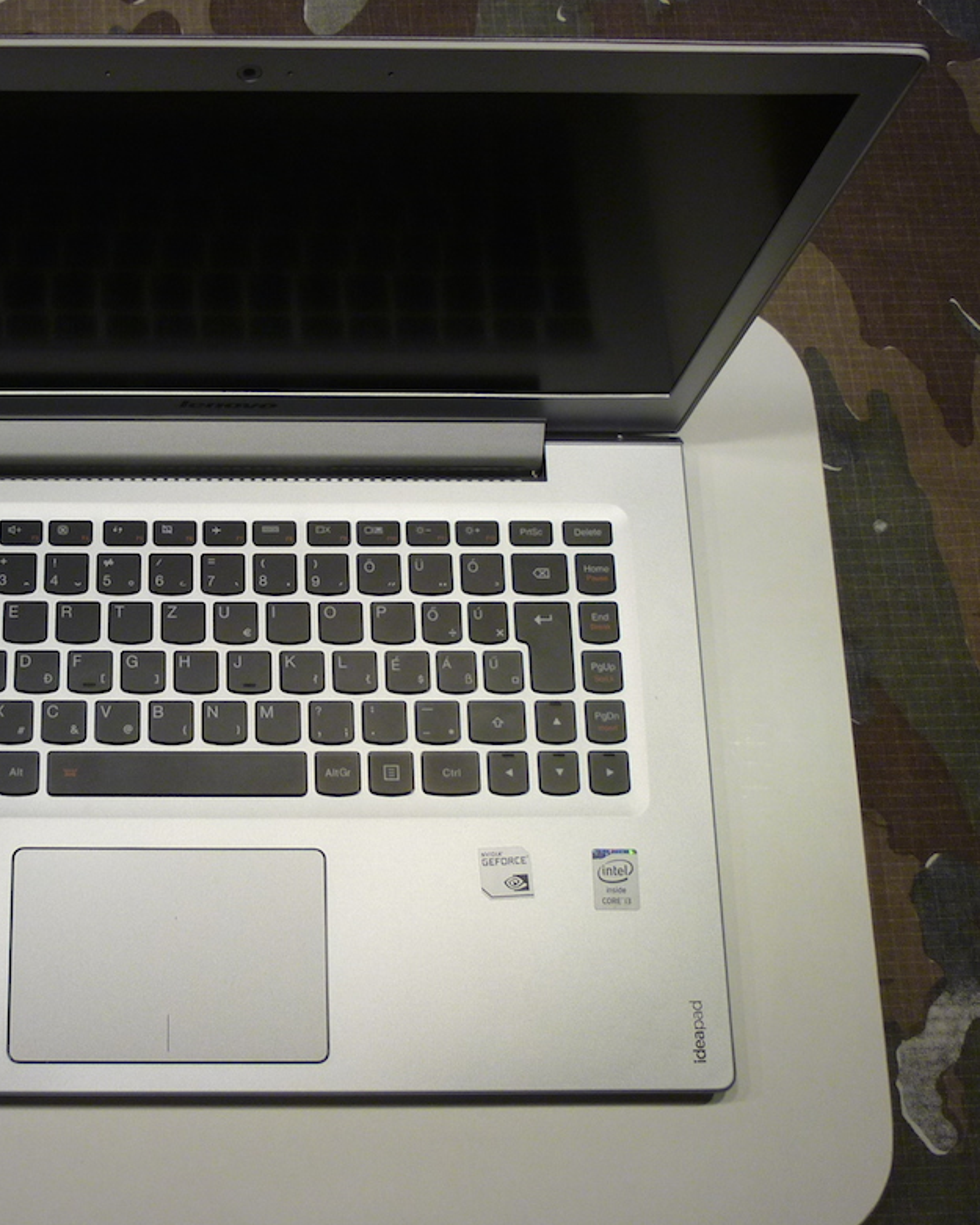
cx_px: 186
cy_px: 599
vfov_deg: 42.0
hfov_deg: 33.1
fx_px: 1595
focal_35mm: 44
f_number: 2.8
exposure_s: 1/30
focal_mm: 5.5
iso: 125
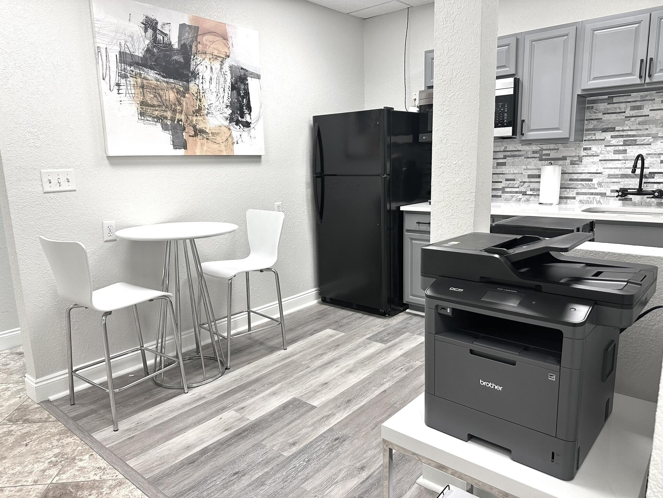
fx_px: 460
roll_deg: +1.6
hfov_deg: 71.6
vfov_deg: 56.8
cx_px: 332
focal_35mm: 24
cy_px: 249
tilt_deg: -10.7
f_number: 1.78
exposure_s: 1/120
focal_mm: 6.86
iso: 160
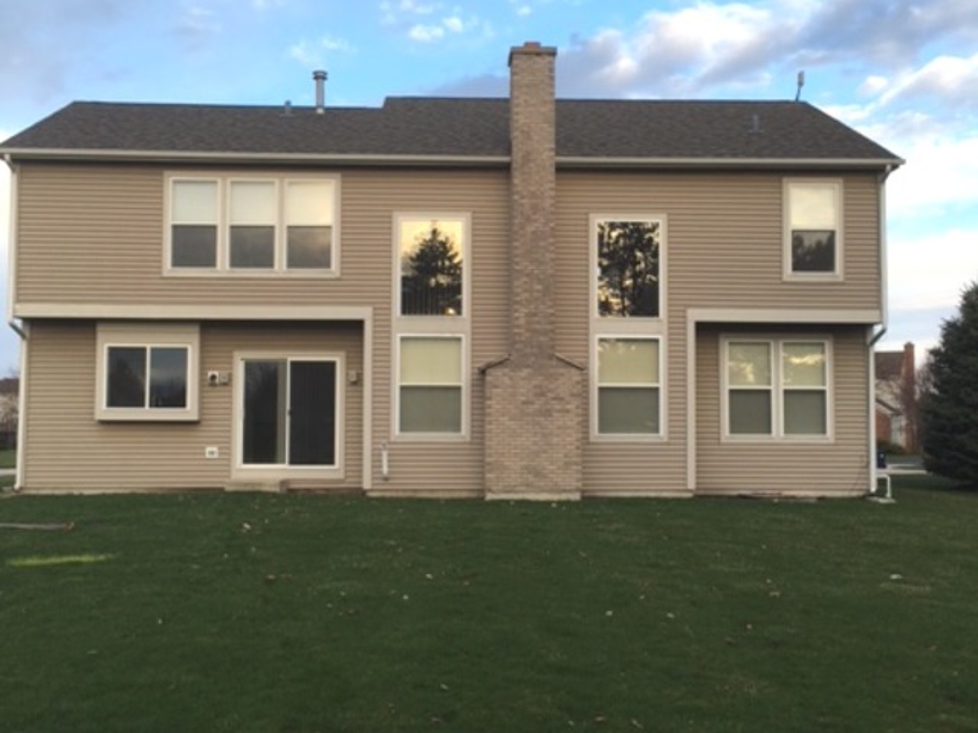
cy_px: 366
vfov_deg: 48.2
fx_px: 819
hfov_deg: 61.7
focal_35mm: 29
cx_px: 489
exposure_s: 1/250
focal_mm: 4.15
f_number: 2.2
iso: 25
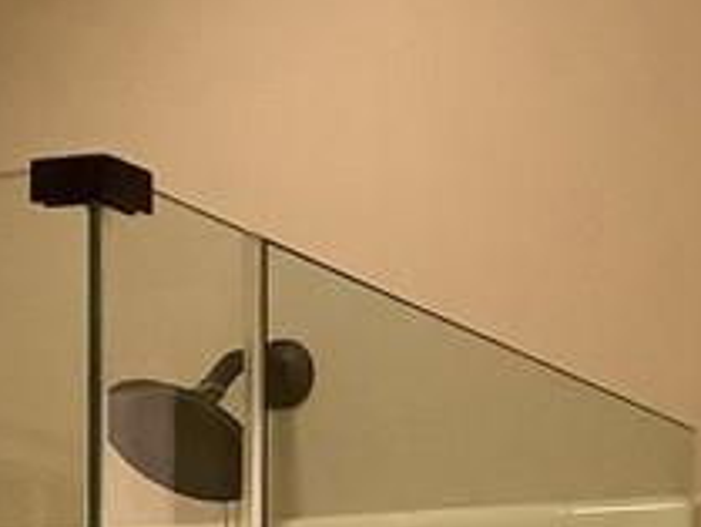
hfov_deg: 12.9
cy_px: 994
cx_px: 604
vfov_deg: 9.3
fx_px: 3080
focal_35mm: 152
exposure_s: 1/50
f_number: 2.4
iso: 400
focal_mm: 3.3
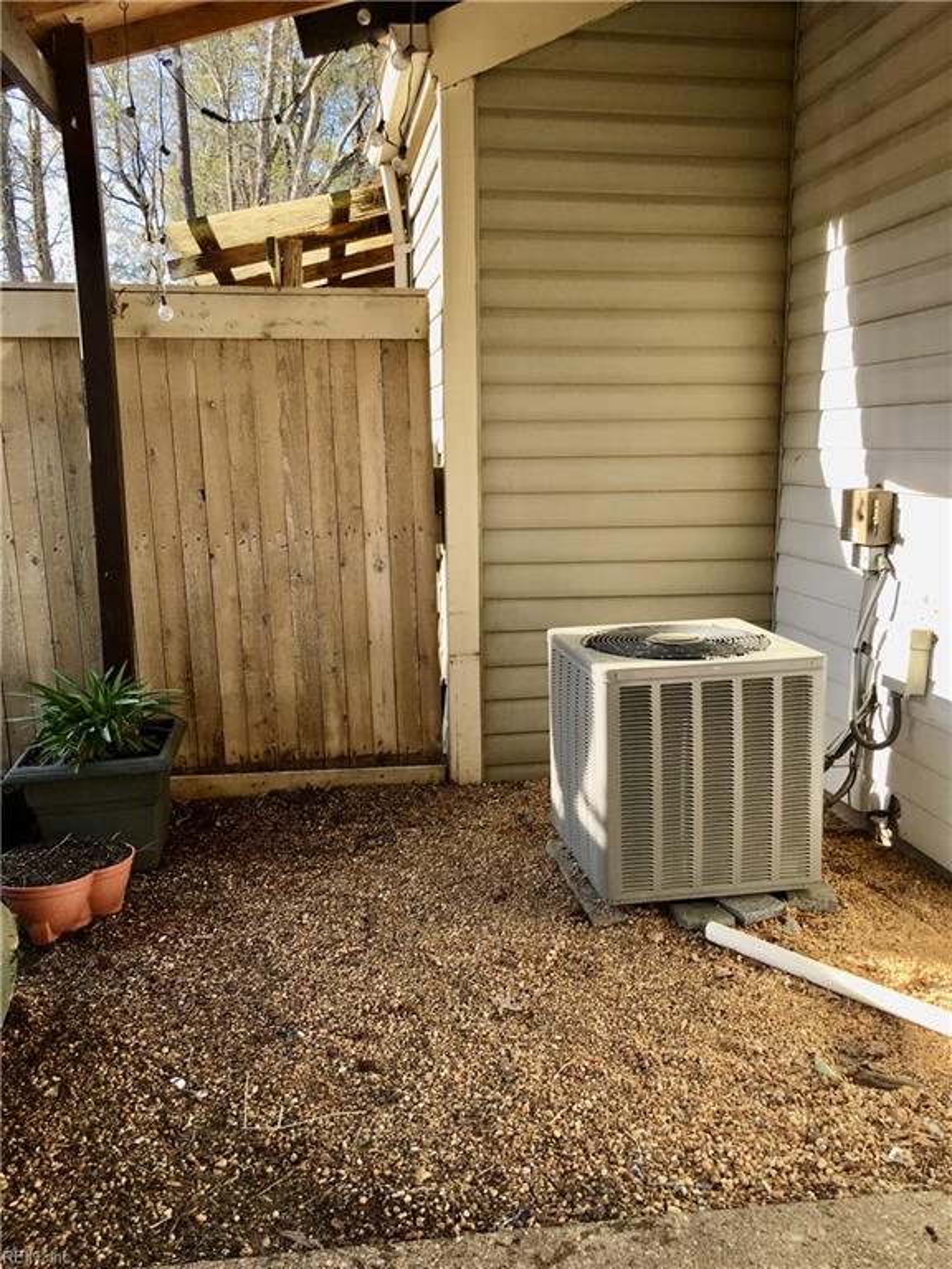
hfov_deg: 48.2
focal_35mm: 29
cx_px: 476
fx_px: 1063
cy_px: 634
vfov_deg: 61.7
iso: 25
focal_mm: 4.15
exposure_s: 1/319
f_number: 2.2
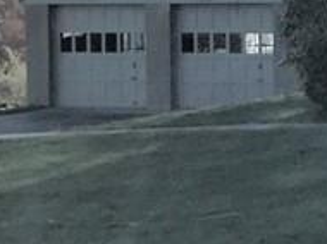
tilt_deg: -1.6
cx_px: 570
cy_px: 69
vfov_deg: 9.8
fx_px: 1425
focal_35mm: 151
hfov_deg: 12.1
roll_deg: -1.0
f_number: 1.8
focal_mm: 3.99
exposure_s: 1/1842
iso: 20
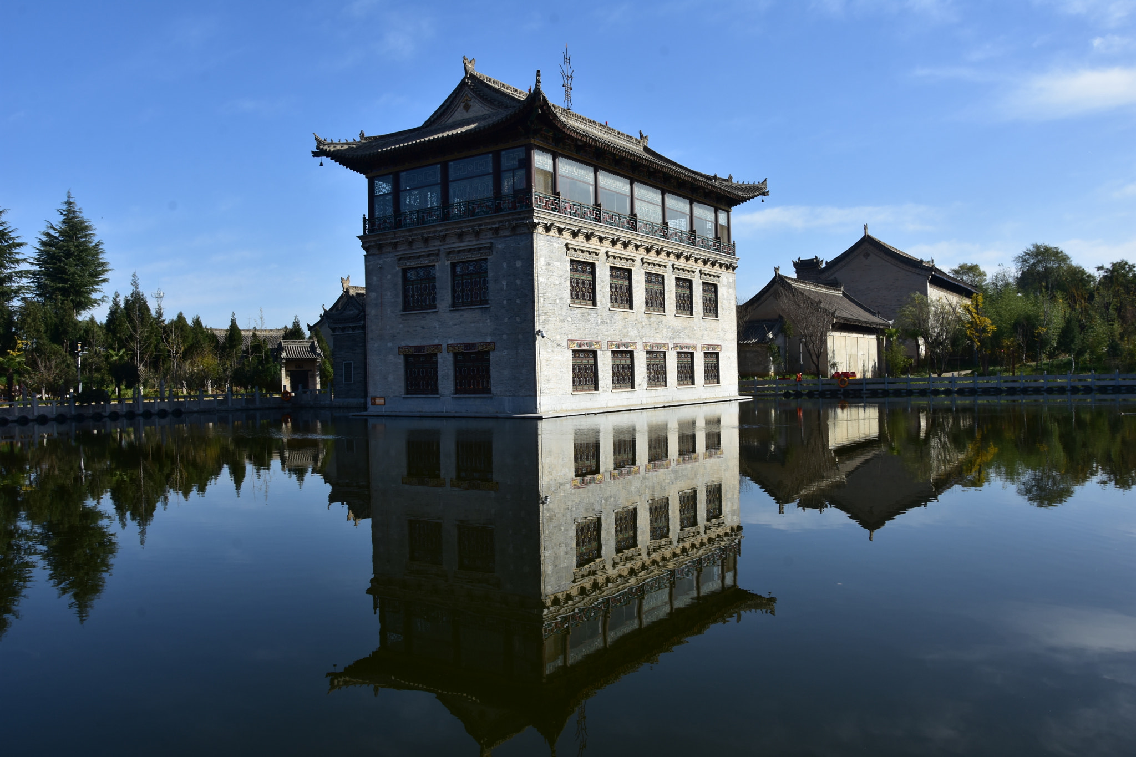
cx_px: 568
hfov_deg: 67.4
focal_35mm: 27
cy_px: 378
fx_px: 852
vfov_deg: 47.9
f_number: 11
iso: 125
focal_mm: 18
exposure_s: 1/125
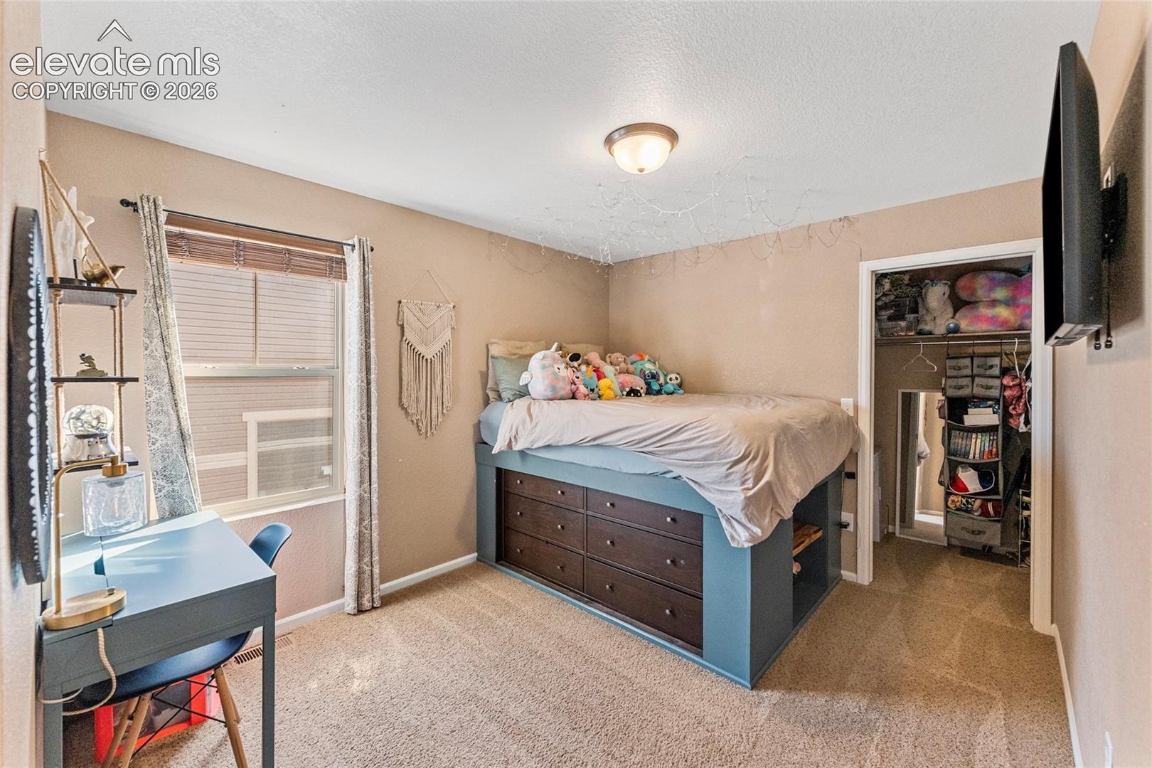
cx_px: 576
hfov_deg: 104.3
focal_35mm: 14
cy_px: 384
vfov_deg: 81.2
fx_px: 448
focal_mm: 14
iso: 1250
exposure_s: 1/200
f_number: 5
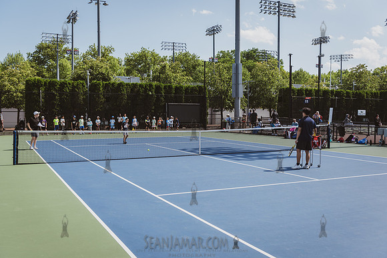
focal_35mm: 38
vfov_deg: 35.1
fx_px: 409
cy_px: 129
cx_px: 194
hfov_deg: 50.7
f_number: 4.5
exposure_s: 1/1250
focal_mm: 38
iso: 200
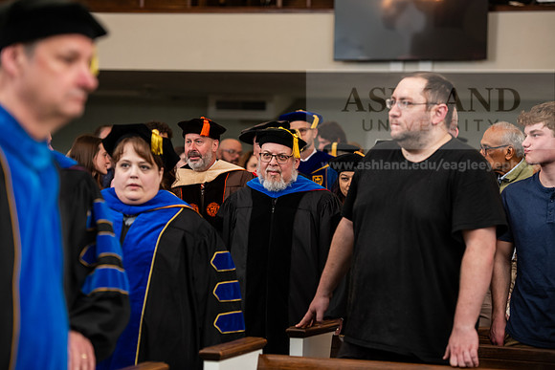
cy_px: 185
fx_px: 1696
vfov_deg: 12.5
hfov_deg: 18.6
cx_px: 278
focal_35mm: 110
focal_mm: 110
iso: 1250
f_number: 3.5
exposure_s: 1/200
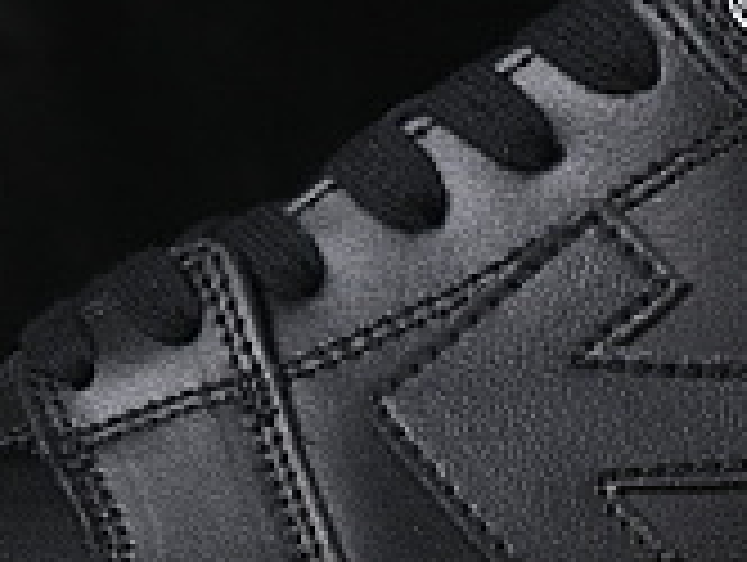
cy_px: 281
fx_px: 7499
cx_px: 585
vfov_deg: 4.3
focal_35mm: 347
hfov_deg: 5.7
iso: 160
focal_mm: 50
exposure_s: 1/60
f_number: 6.3
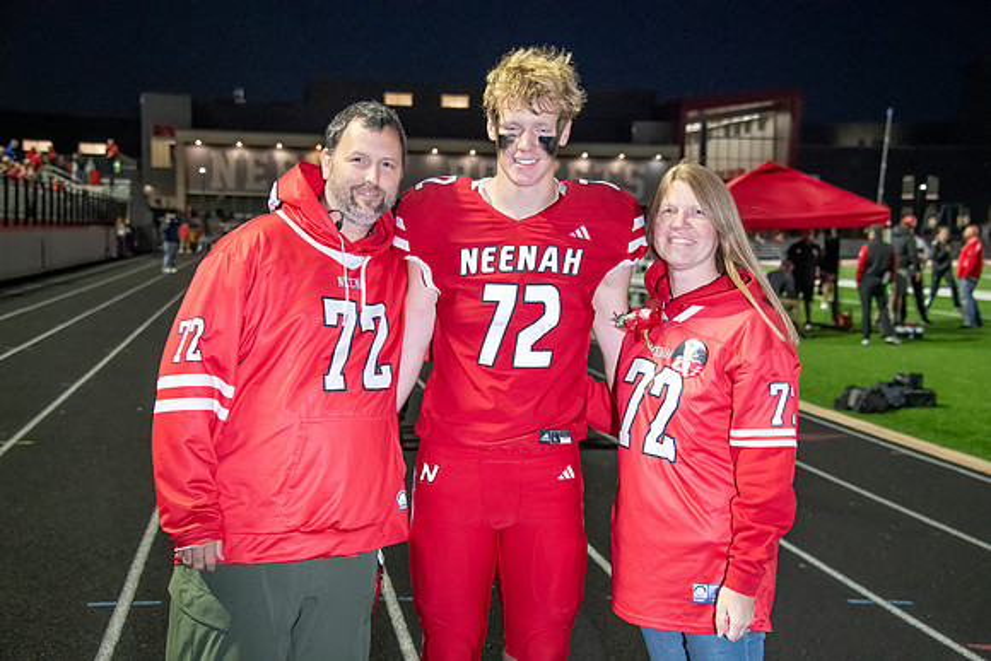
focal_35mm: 62
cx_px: 496
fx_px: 1707
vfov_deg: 21.9
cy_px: 330
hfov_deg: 32.4
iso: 5000
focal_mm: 62
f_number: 5.6
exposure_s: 1/160
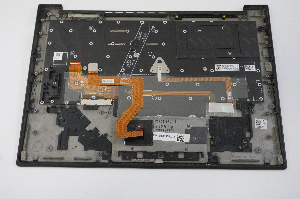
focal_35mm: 41
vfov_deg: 32.5
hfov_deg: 47.4
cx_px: 148
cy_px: 91
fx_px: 341
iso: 1600
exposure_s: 1/100
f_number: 5.6
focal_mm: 24
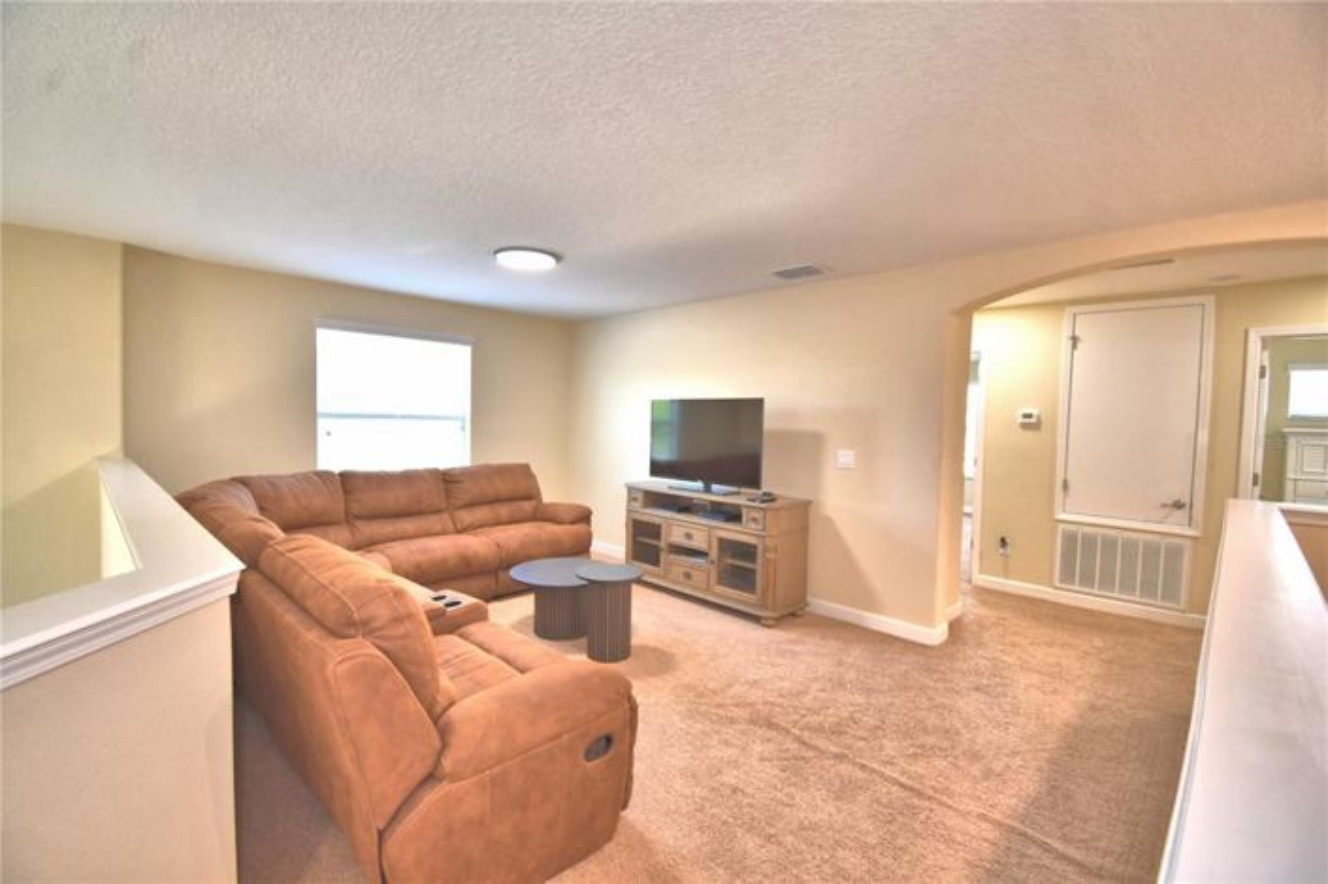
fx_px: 553
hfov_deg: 100.4
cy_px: 442
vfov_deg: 77.2
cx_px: 664
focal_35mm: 15
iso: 250
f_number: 4.5
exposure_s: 1/30
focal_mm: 10
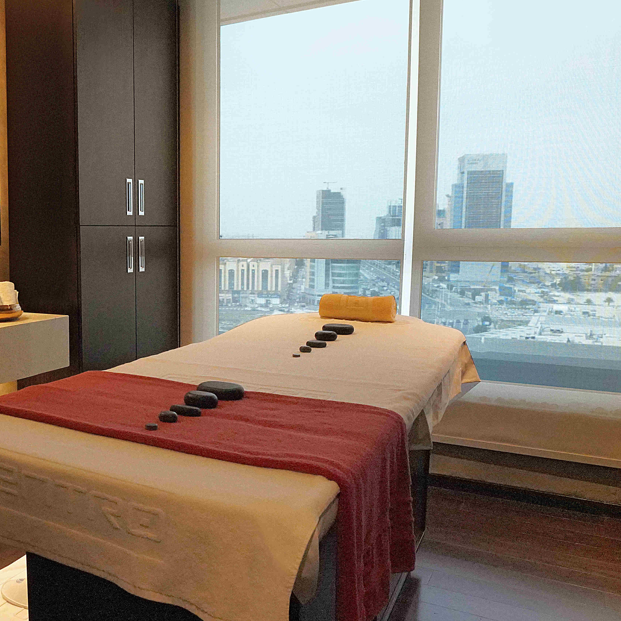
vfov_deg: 49.7
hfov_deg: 47.2
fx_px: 670
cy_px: 333
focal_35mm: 33
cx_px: 128
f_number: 11
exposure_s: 1/160
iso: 12800
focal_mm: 16
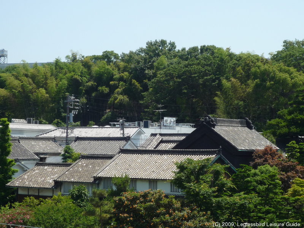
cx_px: 152
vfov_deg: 14.9
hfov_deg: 19.8
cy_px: 114
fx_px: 869
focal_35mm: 99
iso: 100
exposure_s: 1/640
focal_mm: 12.2
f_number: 4.9
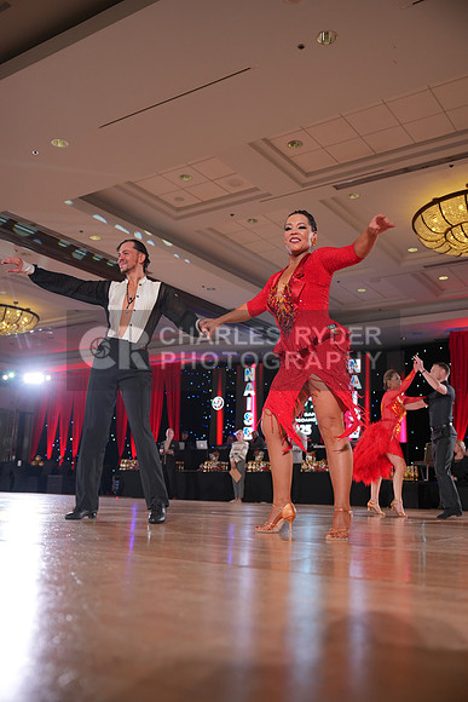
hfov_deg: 38.9
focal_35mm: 34
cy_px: 351
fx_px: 663
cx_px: 234
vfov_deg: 55.8
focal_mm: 34
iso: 1000
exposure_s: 1/400
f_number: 2.8
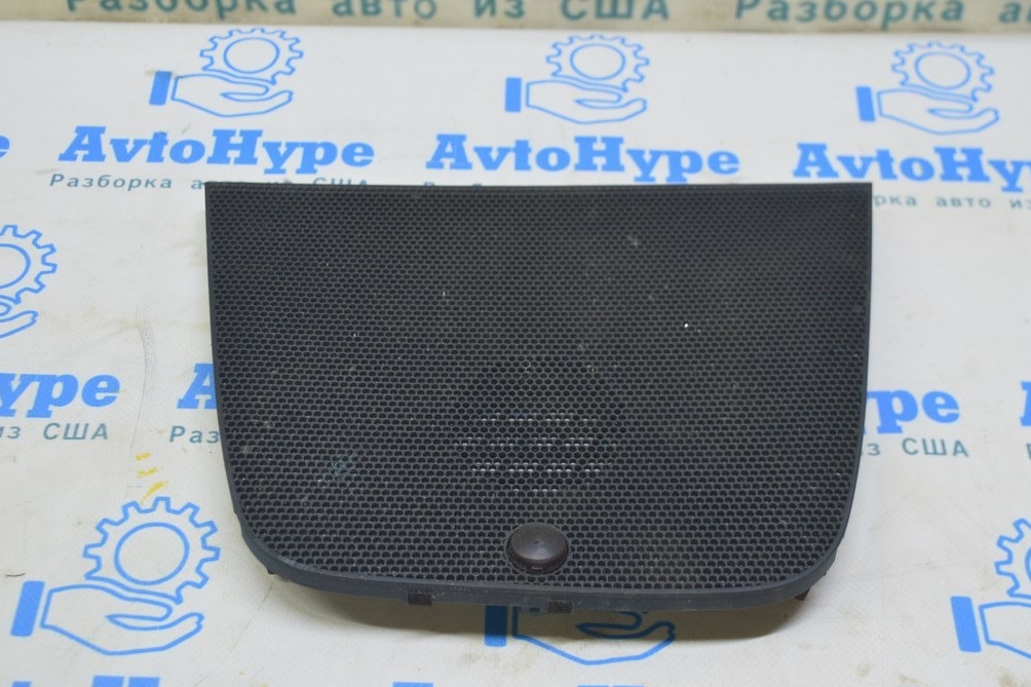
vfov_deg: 26.0
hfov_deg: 38.2
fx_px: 1489
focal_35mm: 52
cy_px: 340
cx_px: 520
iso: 400
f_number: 5.6
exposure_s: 1/20
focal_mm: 34
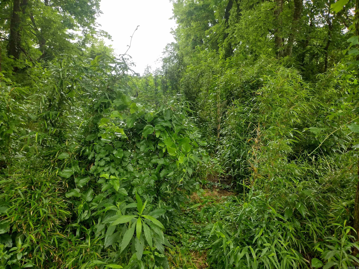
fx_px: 280
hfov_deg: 65.3
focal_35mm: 27
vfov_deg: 51.4
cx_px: 180
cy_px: 134
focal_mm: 4.71
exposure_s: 1/153
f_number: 1.7
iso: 100
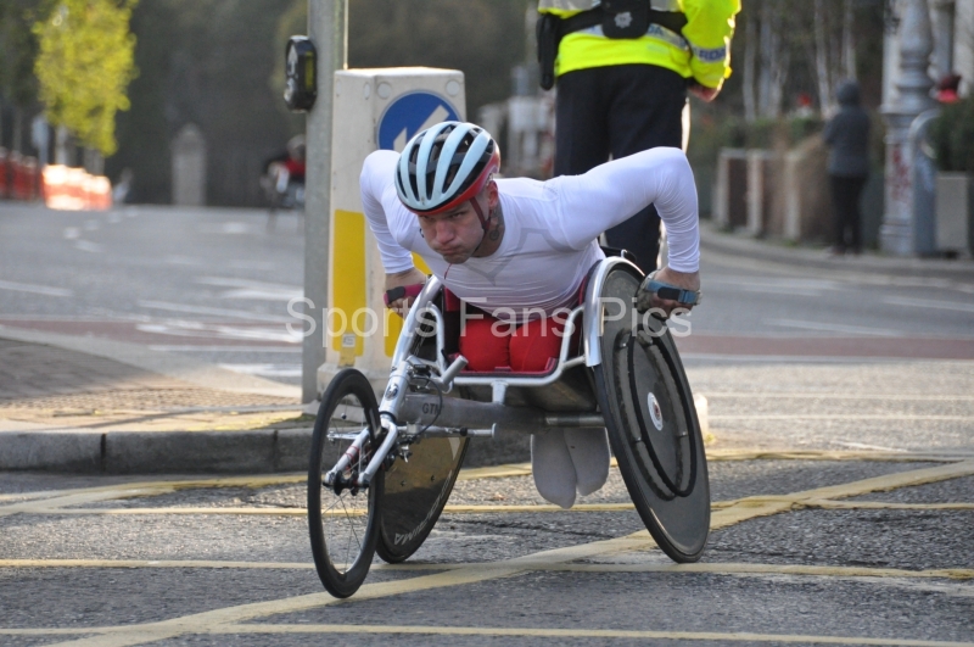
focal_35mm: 300
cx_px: 487
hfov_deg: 6.9
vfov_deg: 4.6
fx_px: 8105
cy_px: 324
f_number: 5.6
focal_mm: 200
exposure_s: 1/1250
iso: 2000
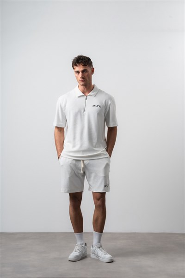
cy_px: 139
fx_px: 540
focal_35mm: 70
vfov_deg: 28.8
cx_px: 92
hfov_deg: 19.5
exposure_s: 1/125
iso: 100
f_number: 10
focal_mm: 70
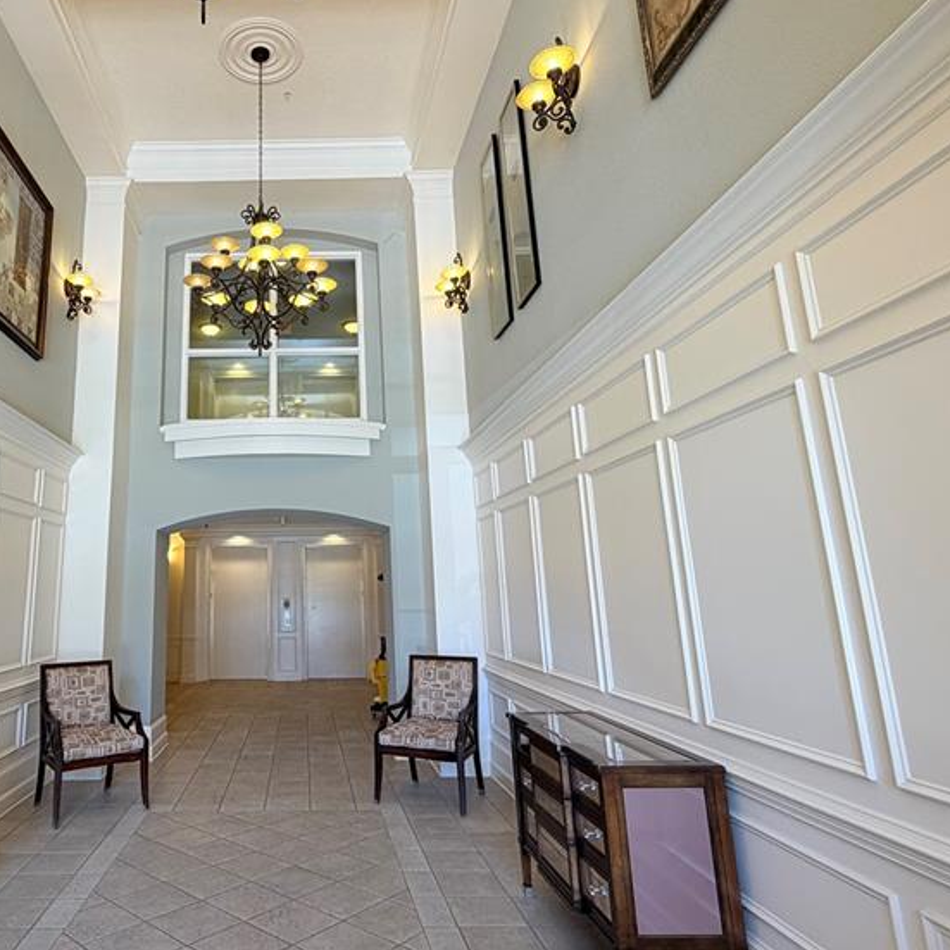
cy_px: 428
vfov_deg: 67.1
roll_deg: +0.6
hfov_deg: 65.0
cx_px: 295
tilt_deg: +13.8
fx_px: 714
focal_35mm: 23
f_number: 2.2
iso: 160
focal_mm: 2.22
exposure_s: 1/120
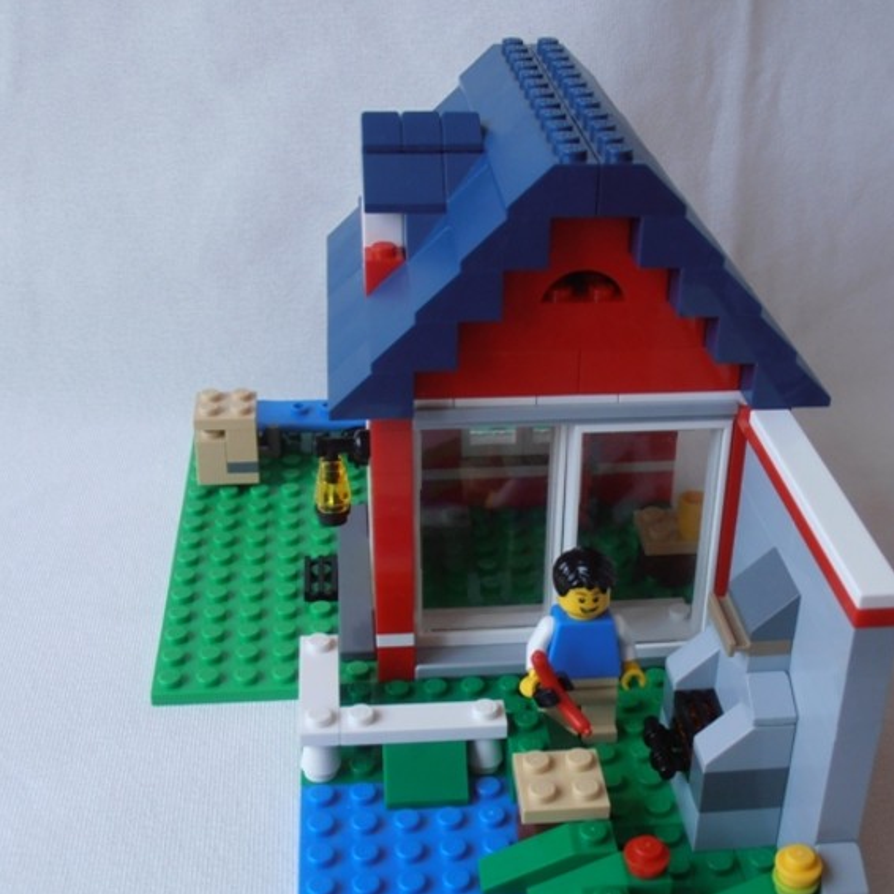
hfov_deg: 32.7
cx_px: 521
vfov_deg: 32.7
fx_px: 1519
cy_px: 508
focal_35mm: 52
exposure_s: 1/60
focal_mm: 6.61
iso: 80
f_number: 3.9
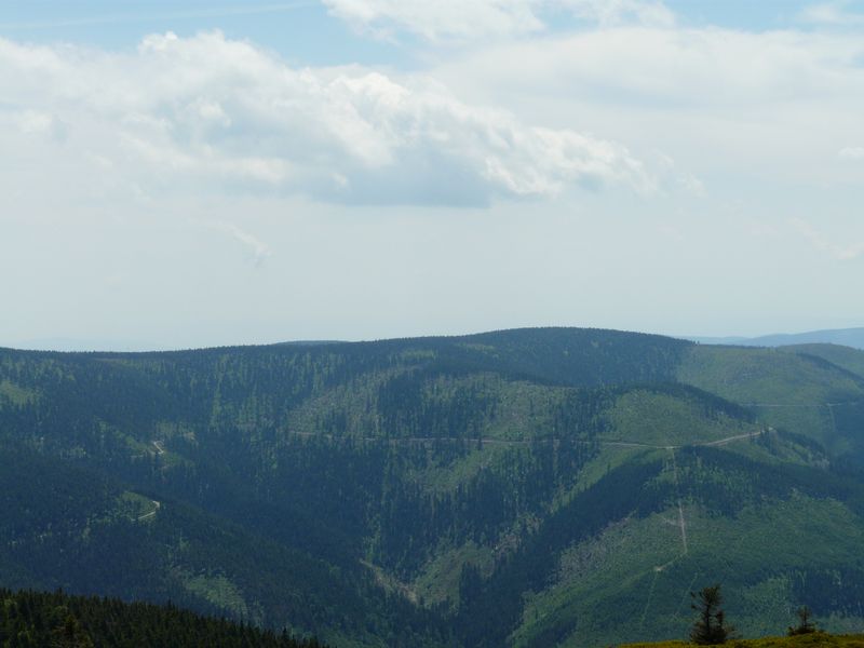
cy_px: 324
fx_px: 2122
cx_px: 432
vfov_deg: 17.4
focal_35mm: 85
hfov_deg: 23.0
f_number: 6.3
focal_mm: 14
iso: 100
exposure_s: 1/400
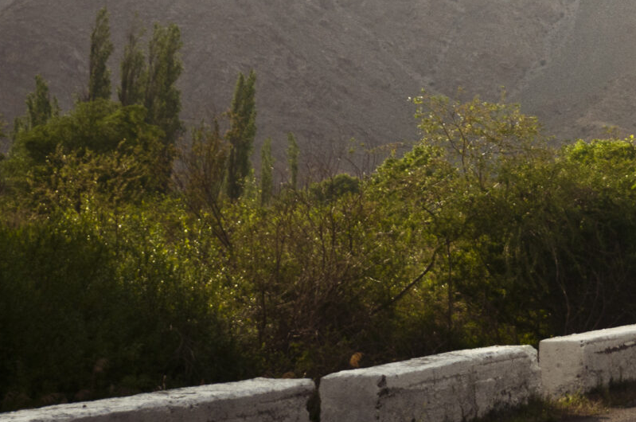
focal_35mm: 125
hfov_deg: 15.2
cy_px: -129
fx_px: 2205
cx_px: 956
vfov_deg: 10.7
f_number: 4
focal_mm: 26
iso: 200
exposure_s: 1/2500
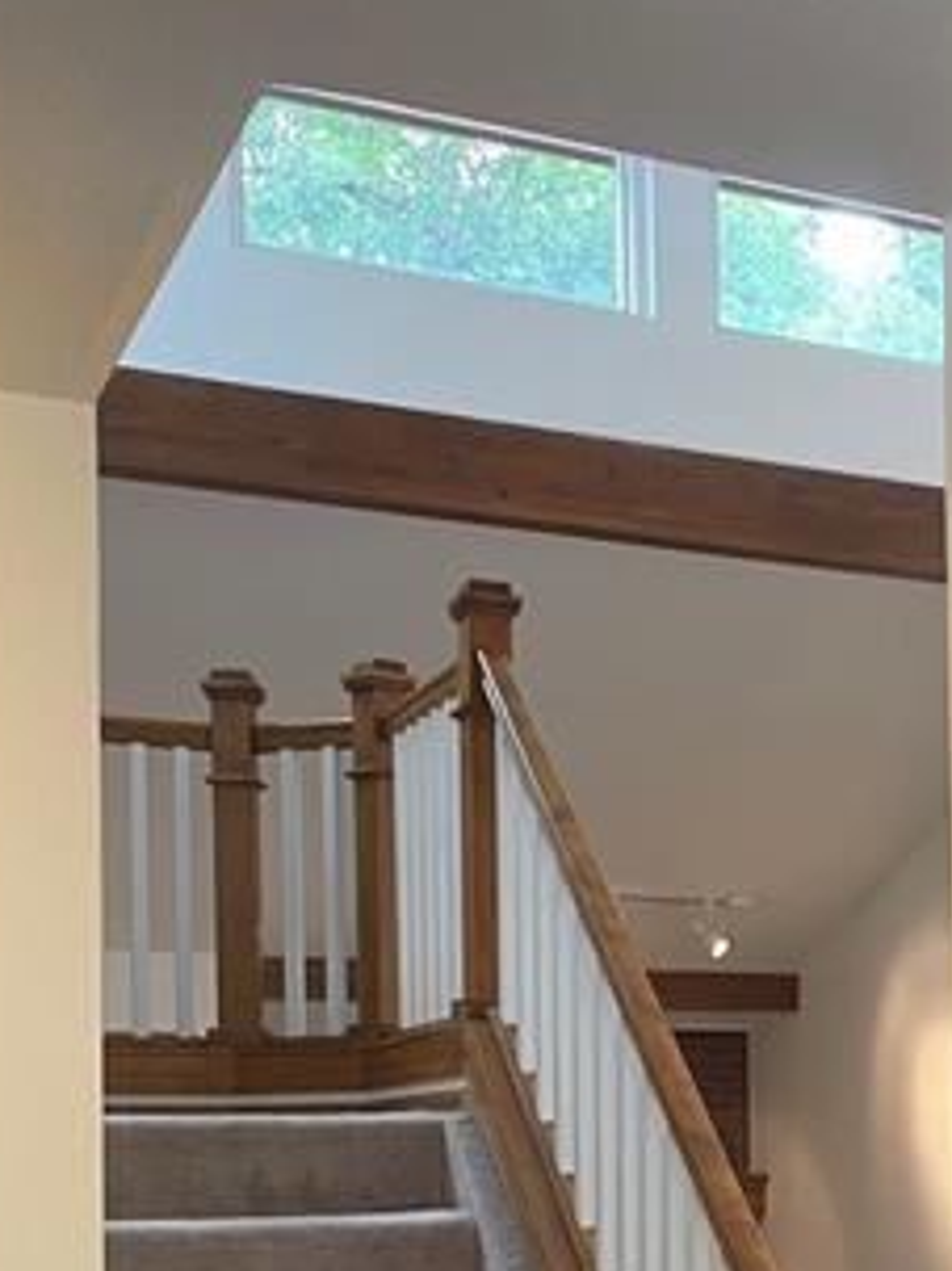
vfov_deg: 27.9
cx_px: 1076
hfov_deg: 21.0
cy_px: 1221
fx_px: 2422
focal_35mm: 66
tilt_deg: +0.8
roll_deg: +0.9
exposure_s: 1/60
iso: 125
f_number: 1.6
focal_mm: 4.2
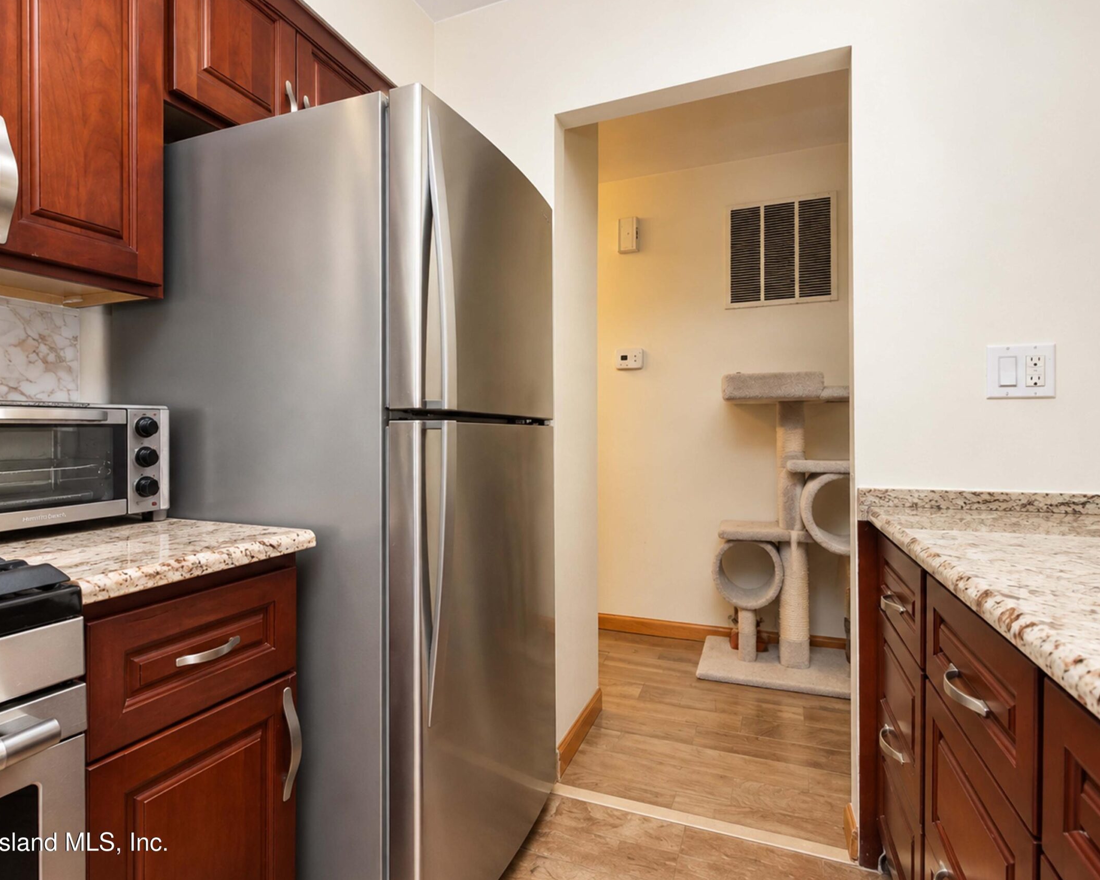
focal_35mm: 17
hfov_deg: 89.4
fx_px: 553
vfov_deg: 77.0
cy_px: 440
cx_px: 495
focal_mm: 10
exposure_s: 1/60
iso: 2000
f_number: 8
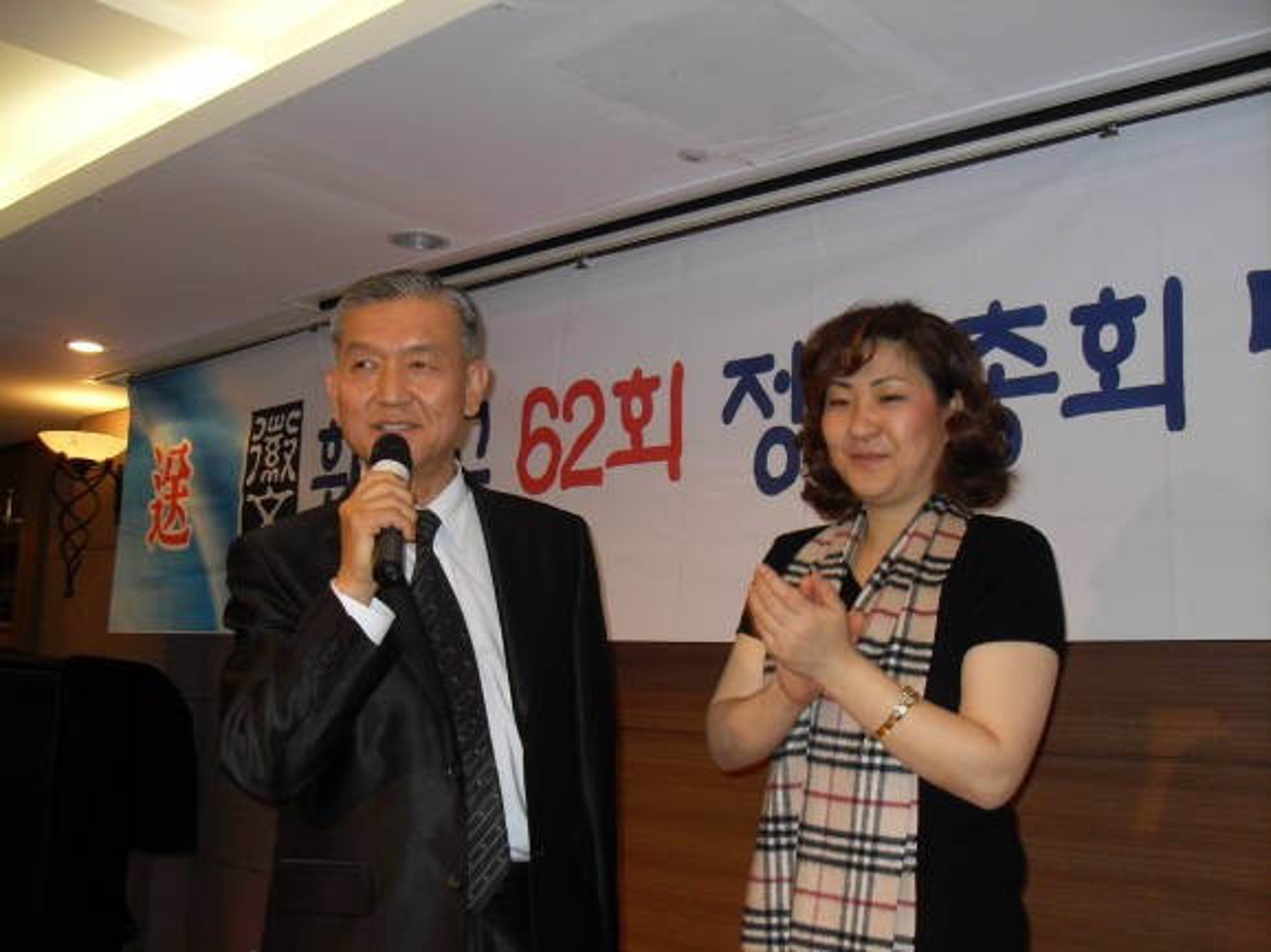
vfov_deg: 38.6
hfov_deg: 50.2
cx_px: 636
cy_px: 476
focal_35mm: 37
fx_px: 1358
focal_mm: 6.3
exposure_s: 1/45
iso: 100
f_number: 2.8
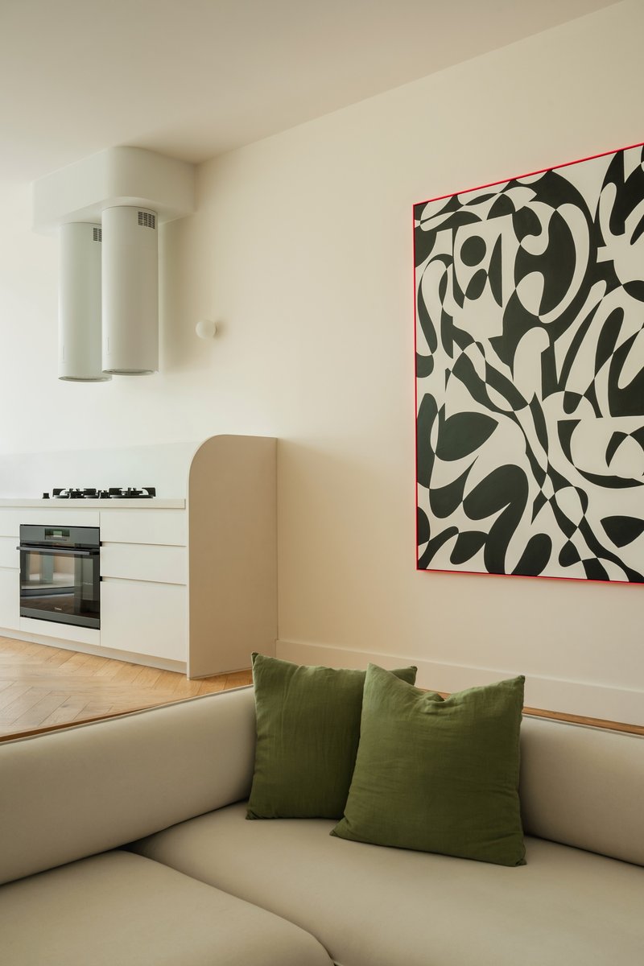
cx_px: 322
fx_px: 912
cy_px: 483
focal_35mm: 34
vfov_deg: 55.8
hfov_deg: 38.9
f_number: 10
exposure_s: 1/10
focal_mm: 34
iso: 200
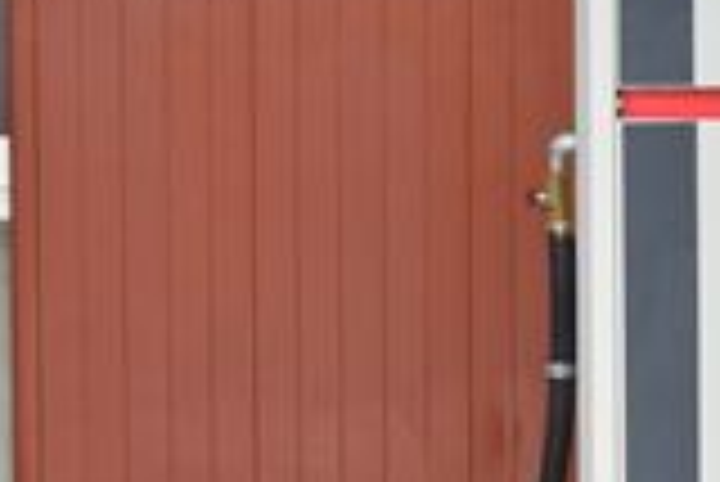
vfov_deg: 4.7
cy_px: 541
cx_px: 968
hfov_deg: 7.0
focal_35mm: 290
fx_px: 5805
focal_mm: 62
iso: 1250
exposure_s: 1/1600
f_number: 6.3
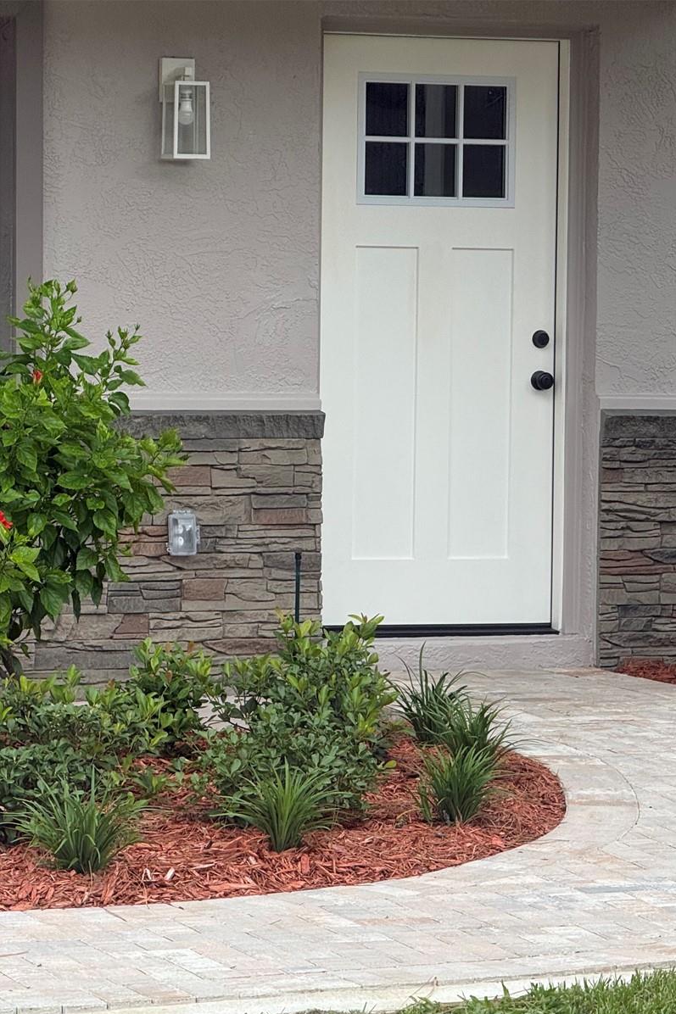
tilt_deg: -3.0
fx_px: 4705
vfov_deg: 12.3
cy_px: 508
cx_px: 393
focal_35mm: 167
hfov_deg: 8.2
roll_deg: -0.6
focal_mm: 15.66
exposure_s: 1/586
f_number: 2.8
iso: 64
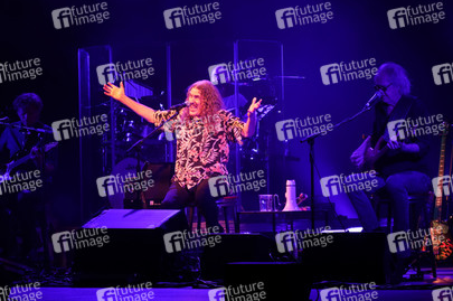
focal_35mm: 127
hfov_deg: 16.2
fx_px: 1596
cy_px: 156
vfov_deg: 10.8
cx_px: 207
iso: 1600
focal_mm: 114
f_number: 5
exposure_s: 1/250
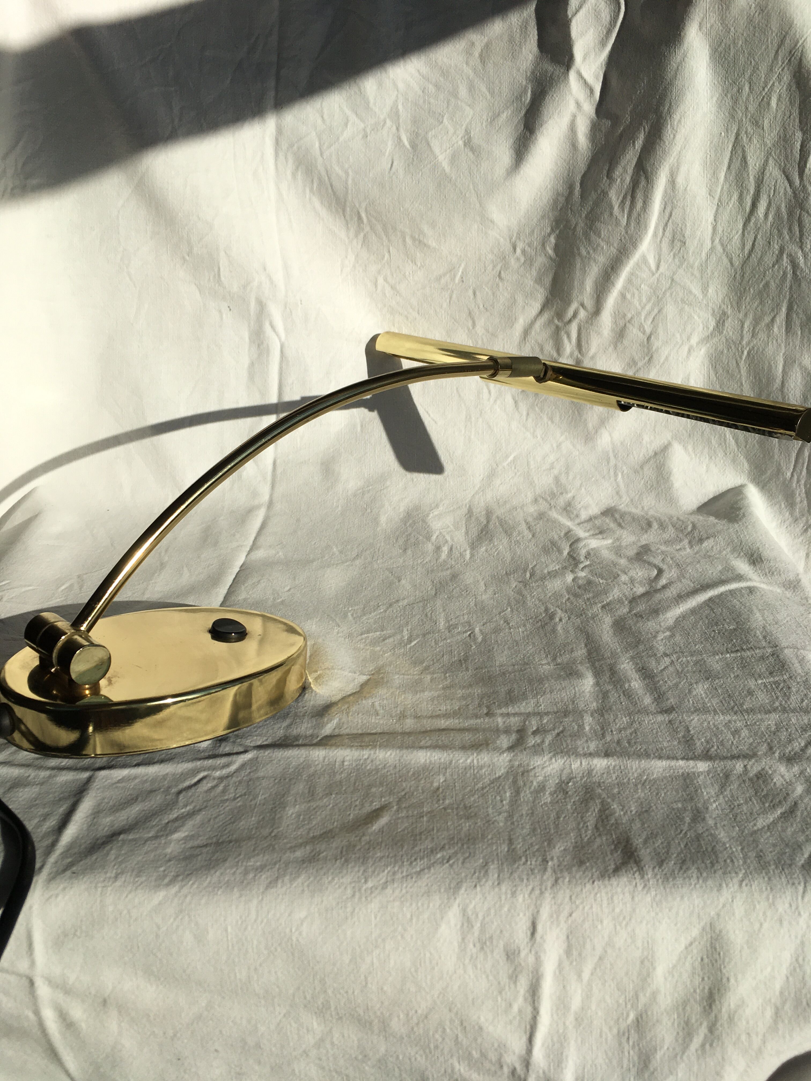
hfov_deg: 48.2
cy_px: 540
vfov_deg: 61.7
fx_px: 906
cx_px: 406
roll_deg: +1.3
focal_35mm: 29
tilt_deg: -23.9
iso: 25
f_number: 2.2
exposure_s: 1/3344
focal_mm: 4.15
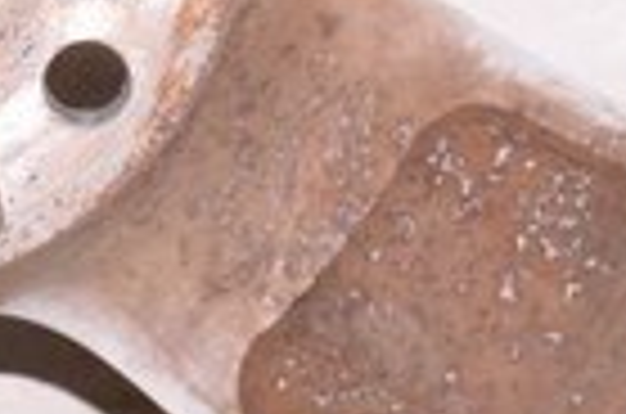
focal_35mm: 310
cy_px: 65
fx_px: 5378
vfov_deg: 4.4
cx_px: -23
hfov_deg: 6.6
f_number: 8
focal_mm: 28
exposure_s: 1/160
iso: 1600
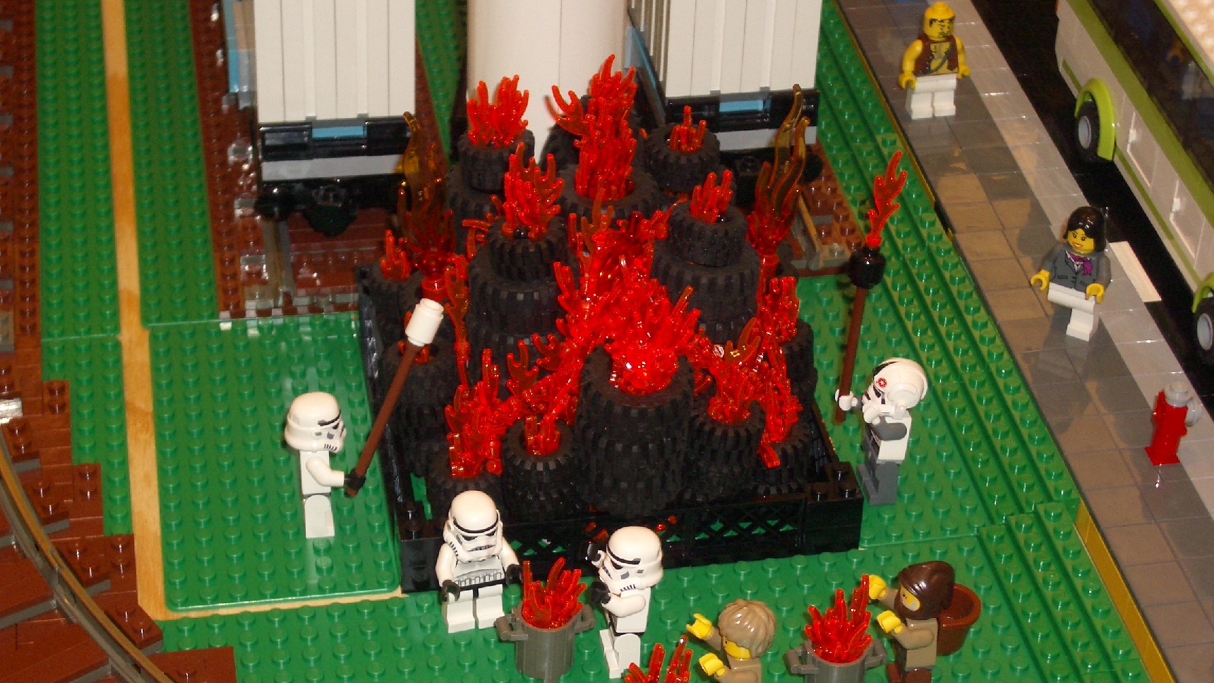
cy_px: 383
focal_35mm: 81
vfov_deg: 14.9
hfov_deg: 26.2
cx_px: 606
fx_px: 2607
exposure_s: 1/60
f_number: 3.9
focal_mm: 12.2
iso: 100
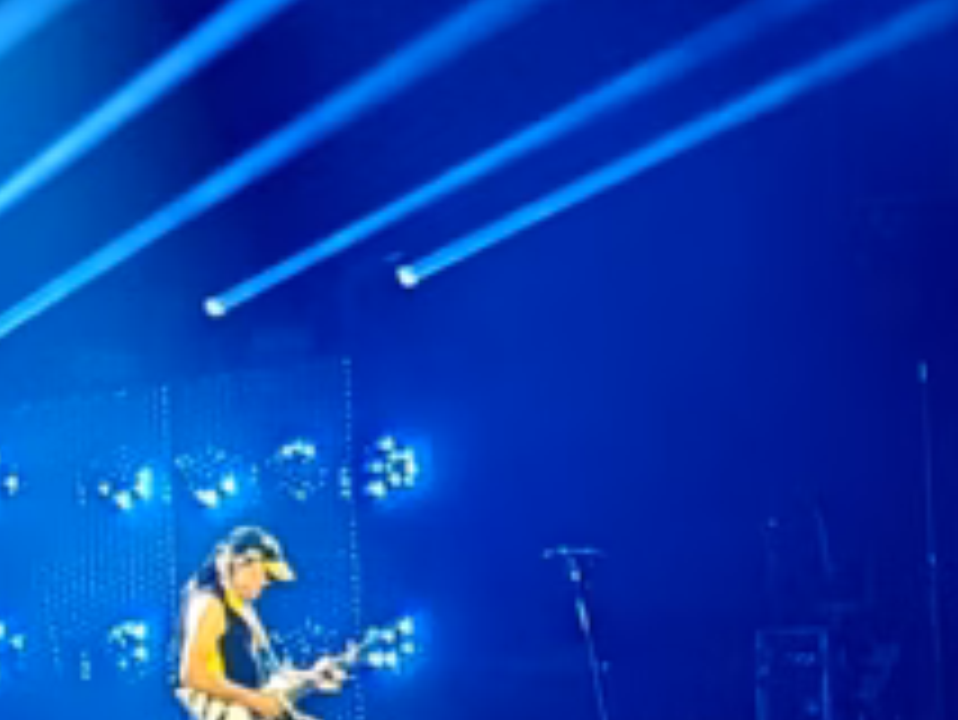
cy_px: -734
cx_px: -1511
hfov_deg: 4.9
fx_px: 10910
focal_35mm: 394
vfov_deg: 3.7
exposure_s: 1/100
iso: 500
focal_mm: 6.12
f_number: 1.9
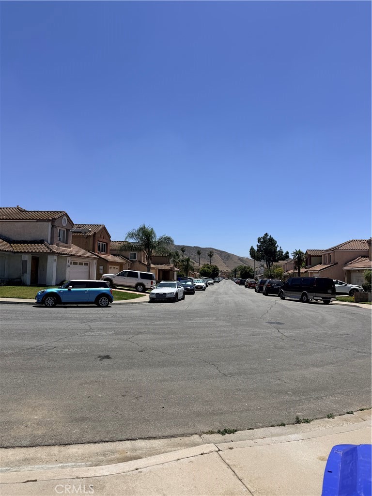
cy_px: 248
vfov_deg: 71.6
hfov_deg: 56.8
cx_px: 186
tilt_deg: +4.4
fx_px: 344
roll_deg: -1.1
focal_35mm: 24
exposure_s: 1/8130
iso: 80
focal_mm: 6.76
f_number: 1.78
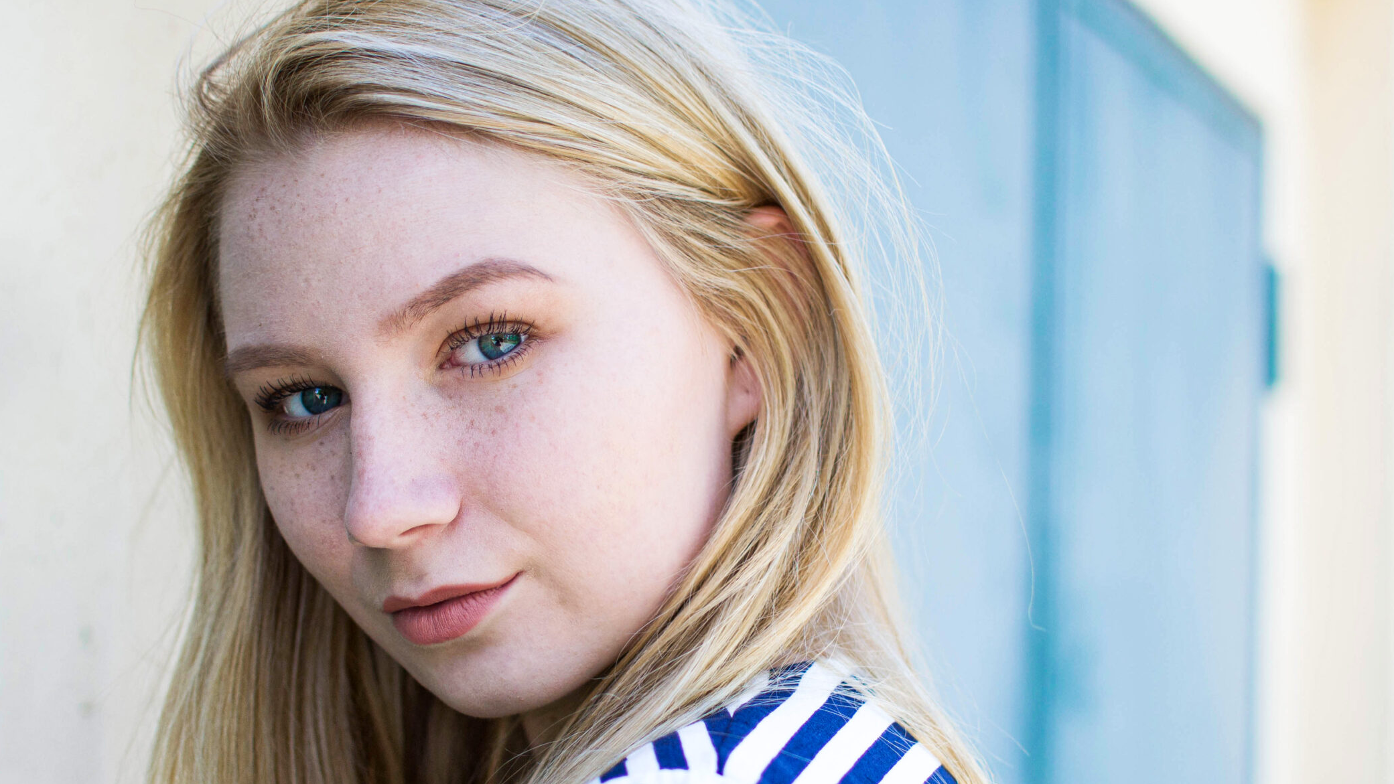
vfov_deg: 17.8
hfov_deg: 31.1
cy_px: 538
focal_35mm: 68
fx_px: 2501
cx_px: 725
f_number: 2
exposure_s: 1/1000
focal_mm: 35
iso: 200
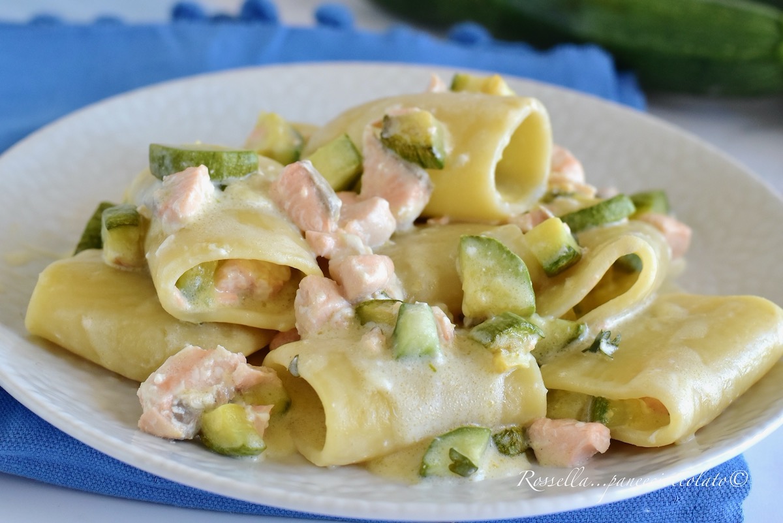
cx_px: 392
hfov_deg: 27.0
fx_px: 1632
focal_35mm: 75
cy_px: 262
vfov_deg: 18.2
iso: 1000
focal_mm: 50
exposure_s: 1/100
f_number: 5
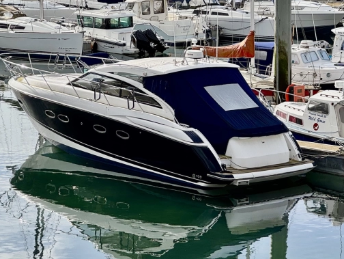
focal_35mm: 84
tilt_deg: -8.5
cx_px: 161
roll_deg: -0.4
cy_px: 127
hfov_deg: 23.3
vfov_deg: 17.6
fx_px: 836
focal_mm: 9
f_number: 2.8
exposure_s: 1/763
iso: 25
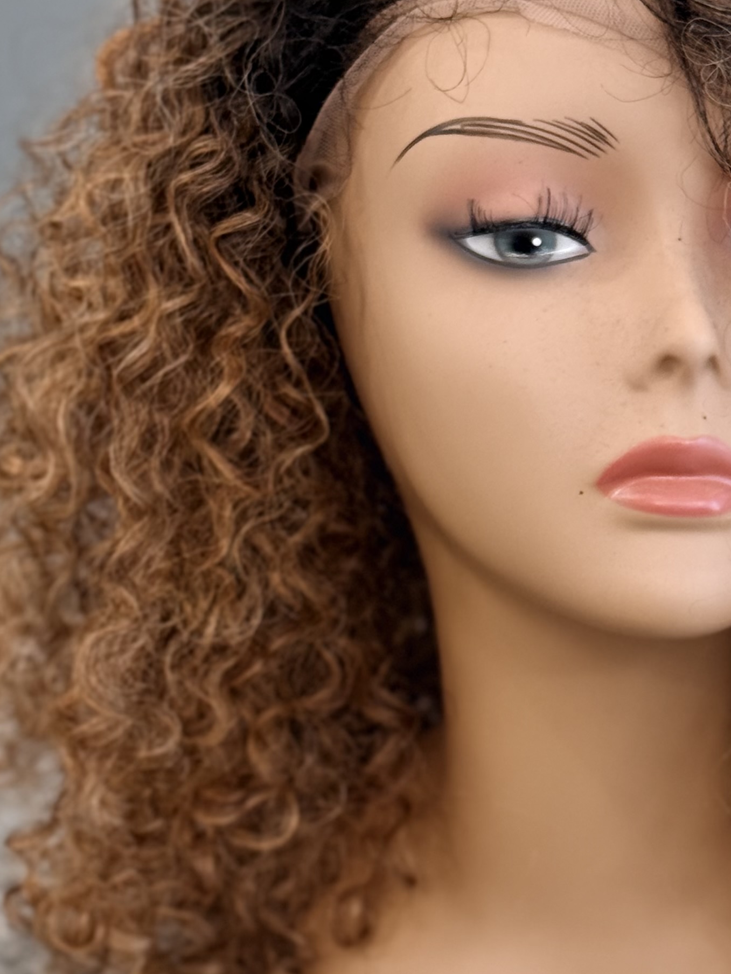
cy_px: 627
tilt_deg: -21.4
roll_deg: +0.7
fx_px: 3012
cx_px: 672
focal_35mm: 107
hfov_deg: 13.7
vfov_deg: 18.3
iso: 125
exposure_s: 1/50
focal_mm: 6.76
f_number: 1.78
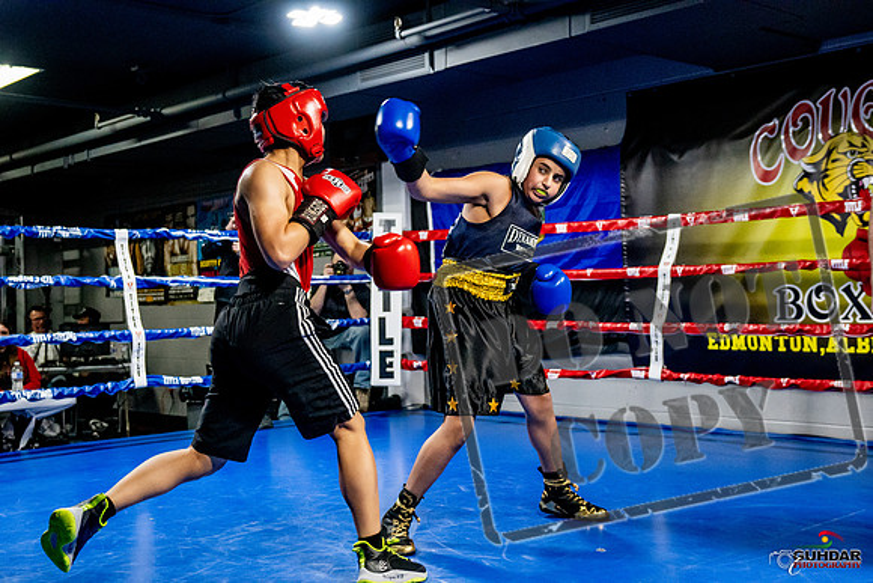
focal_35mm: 43
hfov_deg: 45.4
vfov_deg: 31.2
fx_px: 1043
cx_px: 436
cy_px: 292
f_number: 2.8
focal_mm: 29
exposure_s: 1/800
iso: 5000
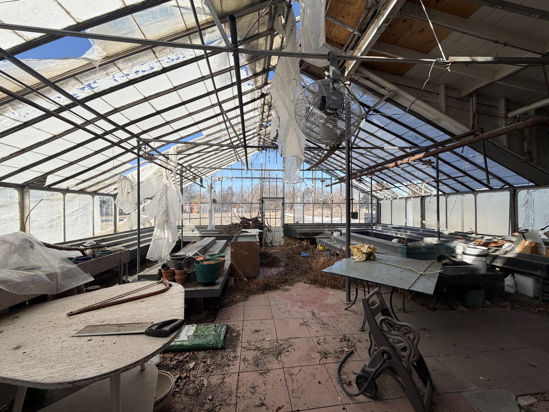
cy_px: 206
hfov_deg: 102.1
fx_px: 222
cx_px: 274
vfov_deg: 85.7
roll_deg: +0.0
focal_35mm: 14
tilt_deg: +1.4
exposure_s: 1/770
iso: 40
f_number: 2.2
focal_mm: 2.22
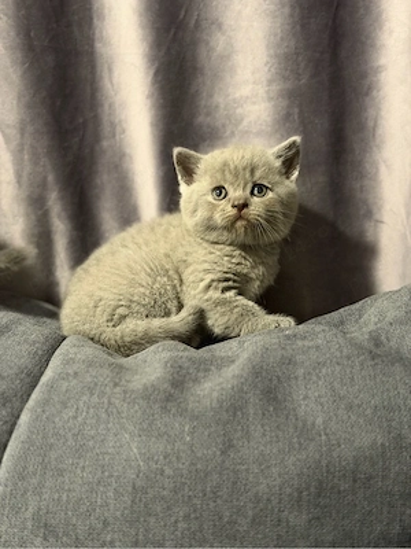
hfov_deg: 30.3
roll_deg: -4.2
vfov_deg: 39.7
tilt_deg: -8.0
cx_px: 206
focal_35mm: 48
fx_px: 760
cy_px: 274
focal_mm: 6.76
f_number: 1.78
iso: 640
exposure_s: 1/30
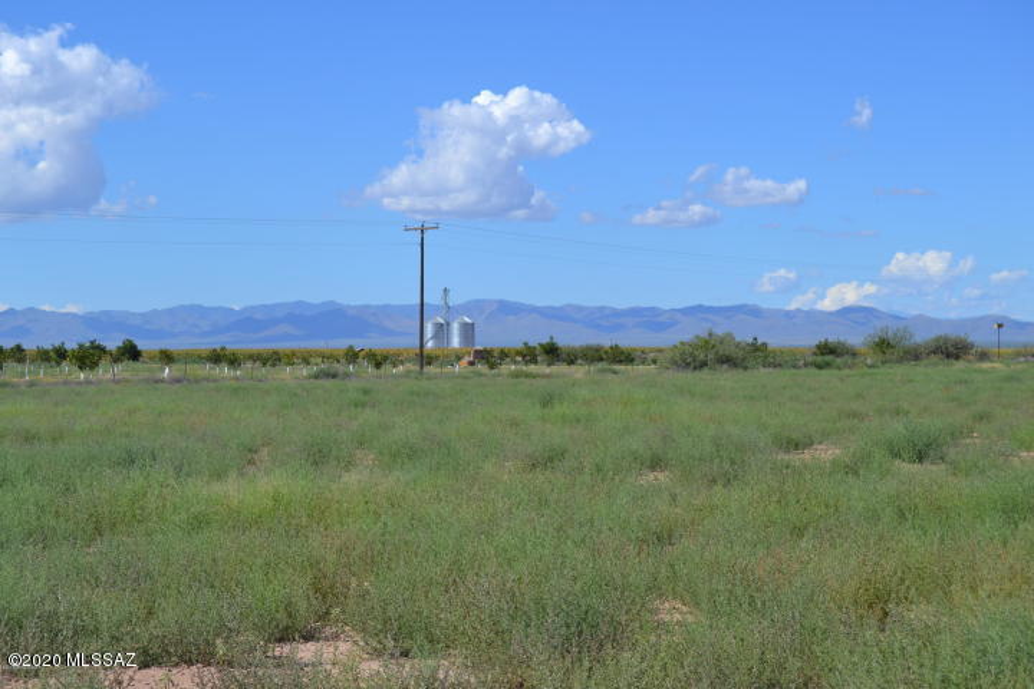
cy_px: 344
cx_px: 517
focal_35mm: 68
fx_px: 1939
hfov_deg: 29.9
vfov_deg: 20.2
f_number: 8
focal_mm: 45
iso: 100
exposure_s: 1/250
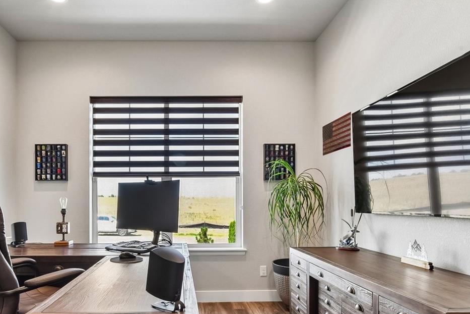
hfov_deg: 72.9
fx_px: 313
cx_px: 185
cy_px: 210
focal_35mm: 24
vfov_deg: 52.1
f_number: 11
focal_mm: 14
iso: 400
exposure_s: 1/10
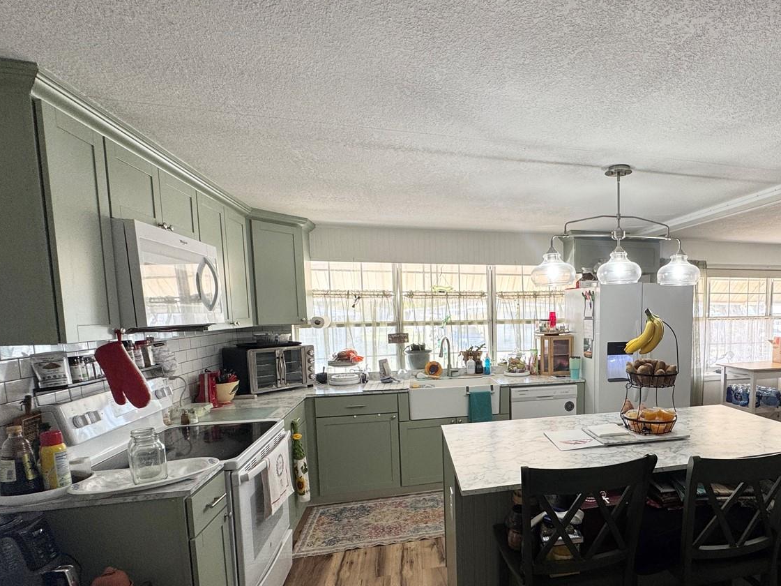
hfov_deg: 78.4
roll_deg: +0.1
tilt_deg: -6.8
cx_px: 536
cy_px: 357
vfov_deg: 65.2
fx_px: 451
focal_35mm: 20
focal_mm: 2.22
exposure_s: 1/99
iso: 64
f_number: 2.2
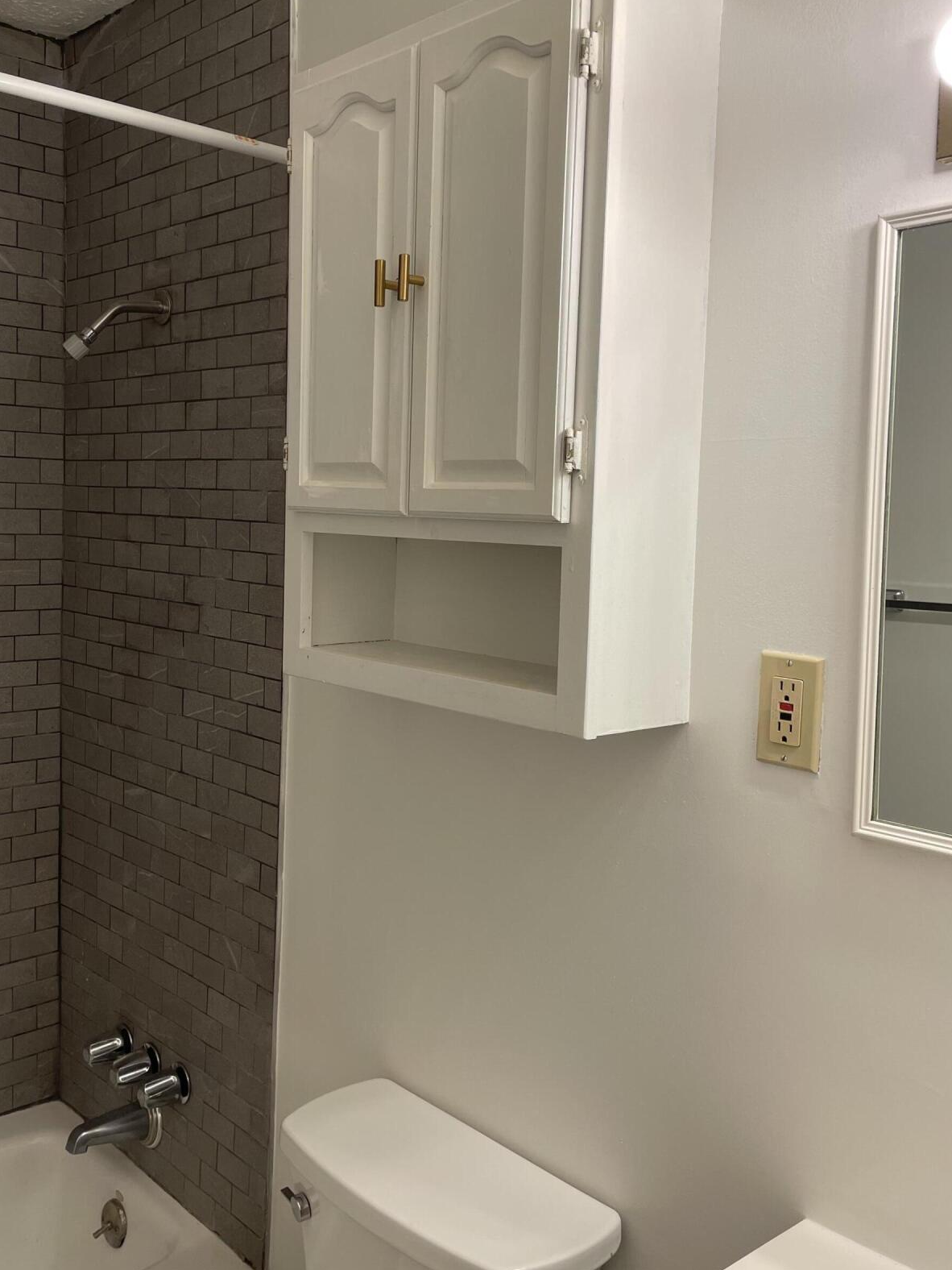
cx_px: 408
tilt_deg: -2.7
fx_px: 1210
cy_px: 583
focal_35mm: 33
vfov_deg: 55.3
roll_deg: -1.4
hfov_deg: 42.8
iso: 32
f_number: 1.6
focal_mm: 4.2
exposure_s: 1/122
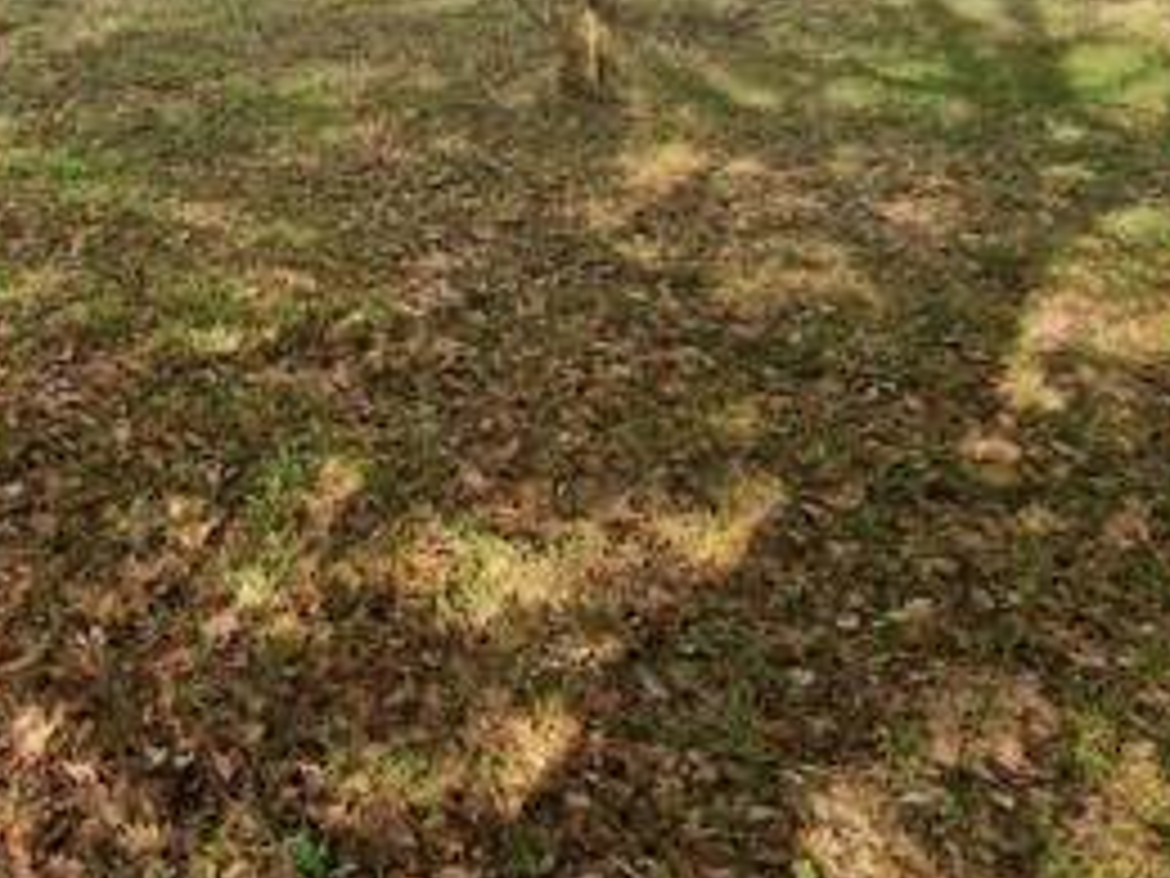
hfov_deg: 41.0
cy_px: 14
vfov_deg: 33.2
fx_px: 1352
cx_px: 9
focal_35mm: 40
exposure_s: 1/970
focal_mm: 2.2
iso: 50
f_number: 2.2
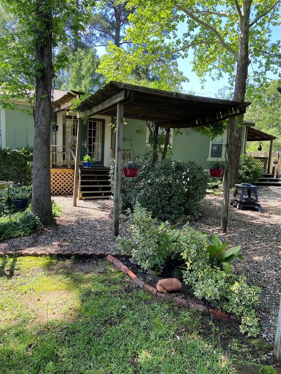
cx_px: 140
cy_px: 187
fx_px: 281
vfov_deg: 67.3
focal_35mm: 26
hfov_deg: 53.1
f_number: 1.8
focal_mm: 4.25
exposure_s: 1/255
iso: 32
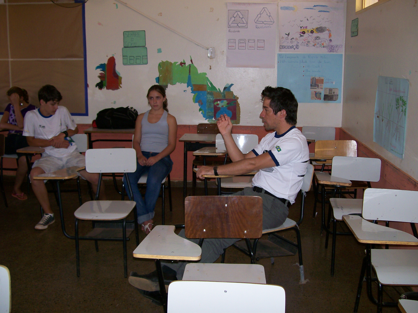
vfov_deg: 39.7
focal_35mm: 36
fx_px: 435
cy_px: 156
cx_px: 209
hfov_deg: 51.4
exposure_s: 1/64
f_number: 2.7
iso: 80
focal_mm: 6
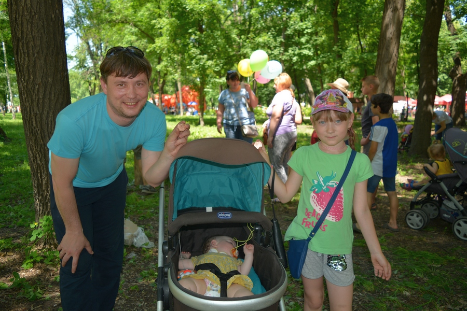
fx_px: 389
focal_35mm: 30
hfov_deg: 61.9
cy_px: 156
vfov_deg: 43.6
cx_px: 234
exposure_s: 1/200
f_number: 4
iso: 100
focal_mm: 20
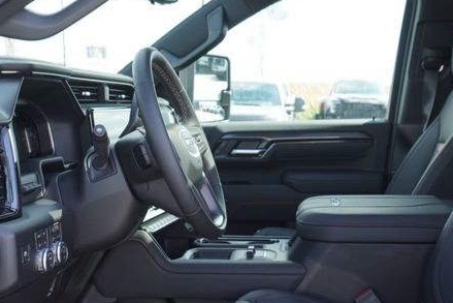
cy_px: 240
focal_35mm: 56
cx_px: 196
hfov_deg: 35.6
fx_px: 705
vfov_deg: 23.9
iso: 100
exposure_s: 1/80
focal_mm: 16
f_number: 4.5
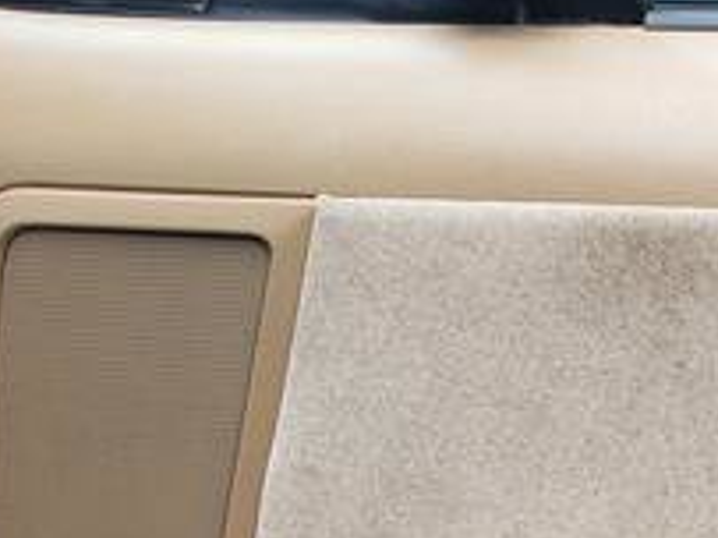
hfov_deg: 21.2
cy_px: 807
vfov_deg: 16.4
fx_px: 1700
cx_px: 976
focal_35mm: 82
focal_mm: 4.3
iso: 50
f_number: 2.4
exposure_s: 1/159
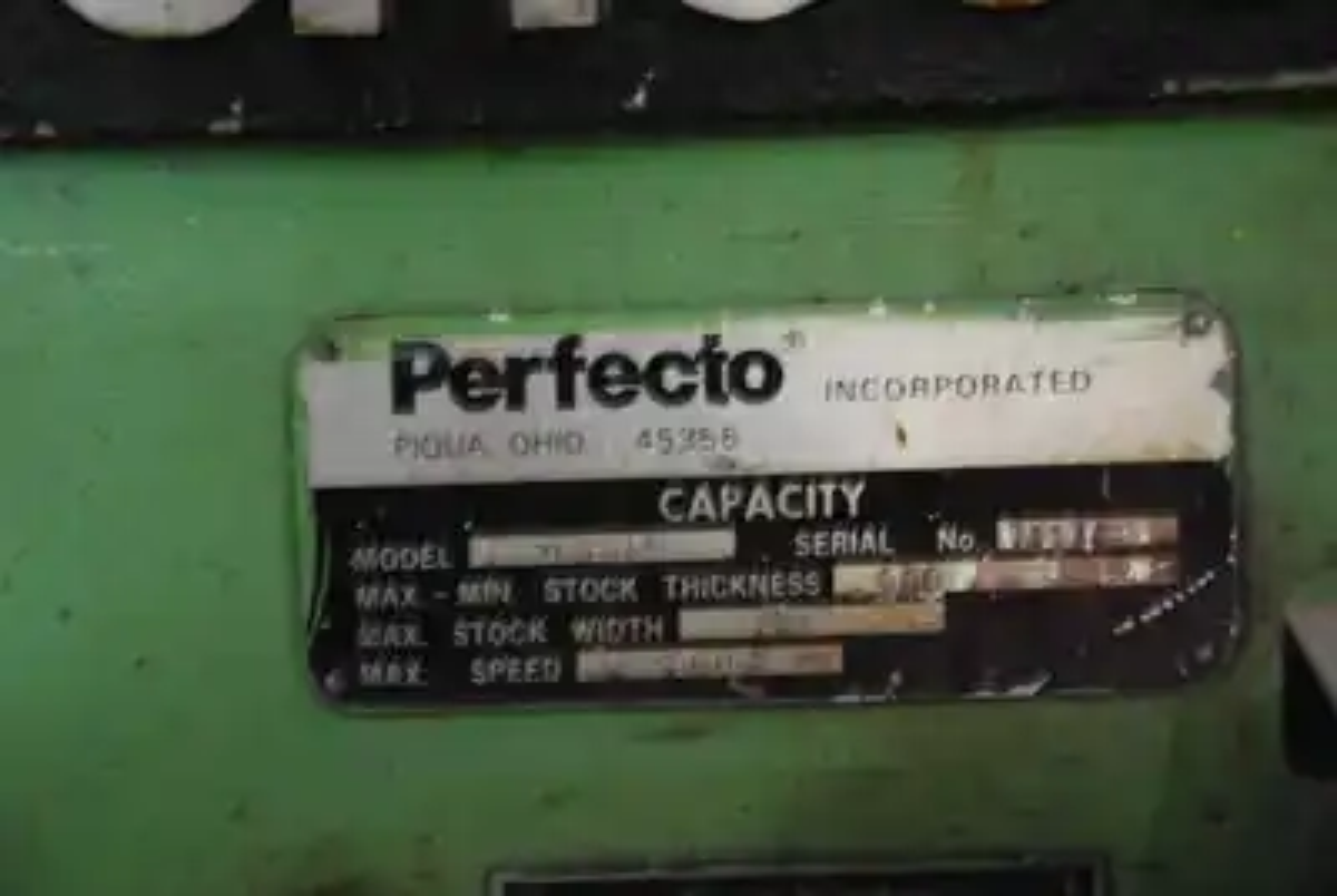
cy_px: 448
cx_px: 668
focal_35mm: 105
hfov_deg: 19.4
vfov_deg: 13.1
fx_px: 3905
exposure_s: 1/4
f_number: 5.6
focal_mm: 70
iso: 1600
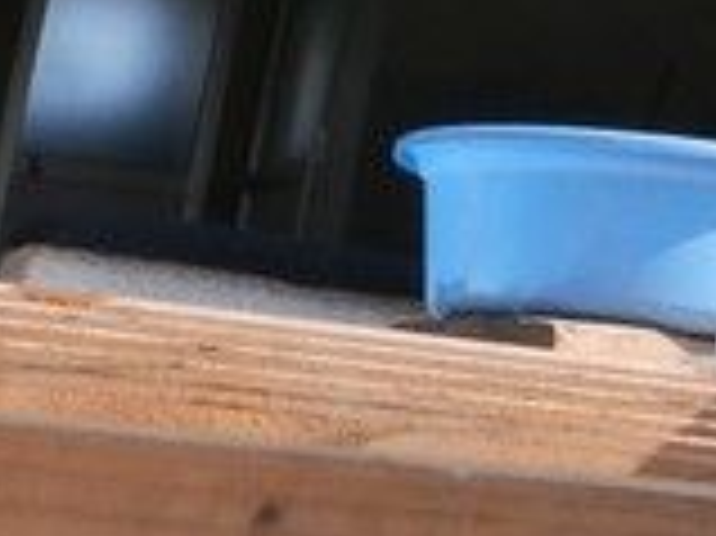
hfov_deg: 15.8
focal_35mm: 107
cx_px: 1277
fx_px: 2212
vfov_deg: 13.1
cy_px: -270
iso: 200
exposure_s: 1/320
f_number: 5.6
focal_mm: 10.9
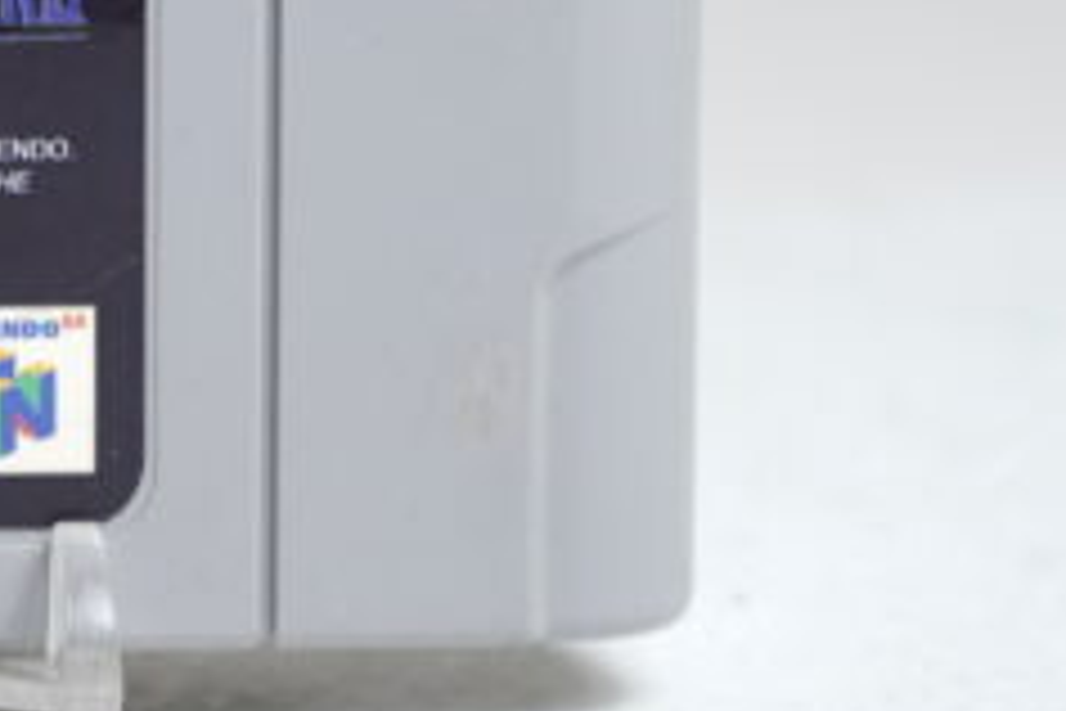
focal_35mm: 208
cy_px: -270
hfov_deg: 9.7
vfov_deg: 6.5
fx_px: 6159
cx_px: -373
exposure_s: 1/6
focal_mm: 41
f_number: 5
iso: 64
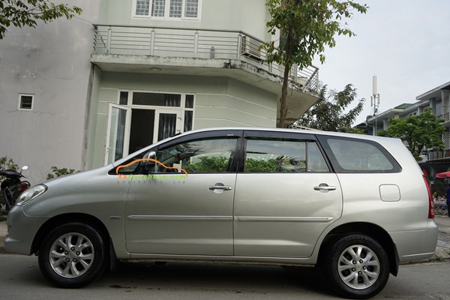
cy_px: 150
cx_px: 225
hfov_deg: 65.5
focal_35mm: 28
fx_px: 350
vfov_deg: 46.4
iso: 100
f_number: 4.5
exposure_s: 1/160
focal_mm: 28
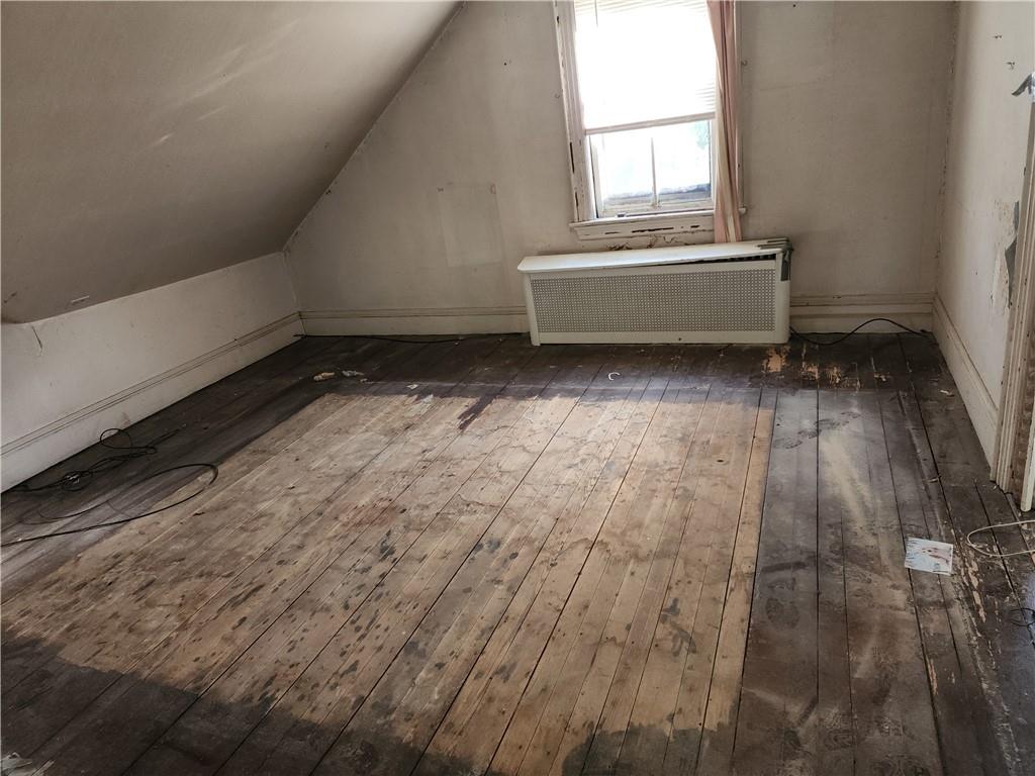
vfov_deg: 58.9
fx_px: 688
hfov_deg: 73.9
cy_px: 388
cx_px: 518
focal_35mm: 23
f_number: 1.8
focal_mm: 6.4
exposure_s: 1/40
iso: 125
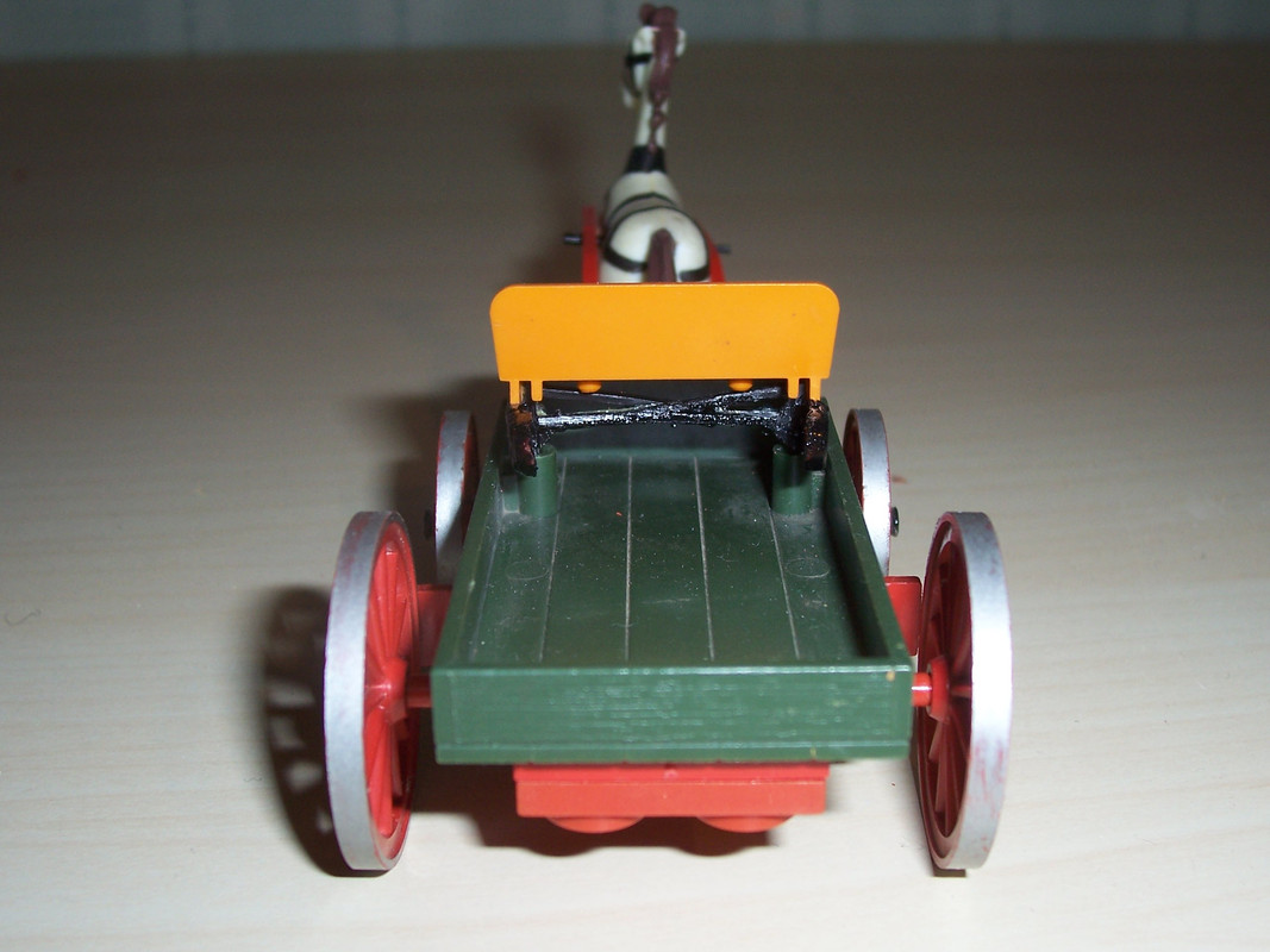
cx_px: 635
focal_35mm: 42
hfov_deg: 44.8
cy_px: 476
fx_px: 1541
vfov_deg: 34.3
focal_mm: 7
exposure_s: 1/60
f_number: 3
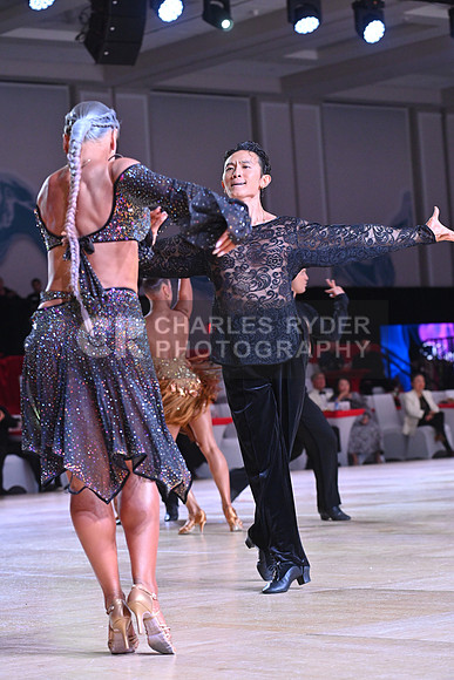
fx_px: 1928
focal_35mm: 102
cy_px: 340
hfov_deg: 13.4
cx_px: 227
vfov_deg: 20.0
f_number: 5.6
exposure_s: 1/400
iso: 2500
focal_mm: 102
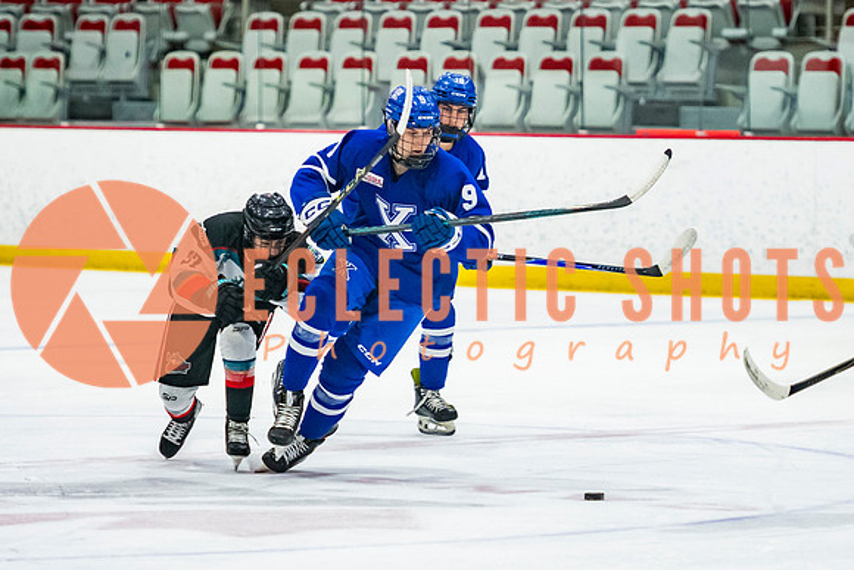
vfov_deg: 4.8
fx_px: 6809
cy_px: 332
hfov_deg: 7.2
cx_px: 376
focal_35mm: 287
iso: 1600
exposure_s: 1/1000
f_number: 3.2
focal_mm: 135
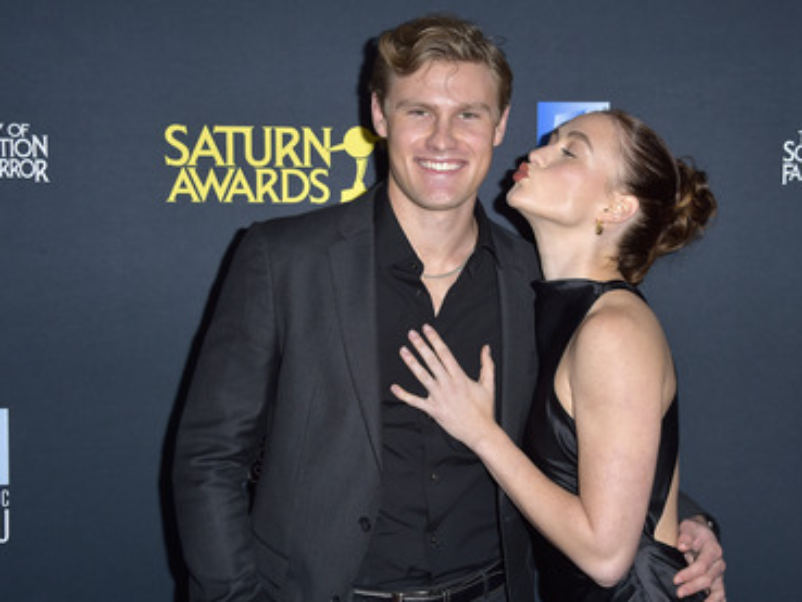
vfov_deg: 24.0
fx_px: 1414
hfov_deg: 31.6
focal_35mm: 61
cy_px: 309
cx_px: 467
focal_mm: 52
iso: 250
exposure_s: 1/250
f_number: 6.3
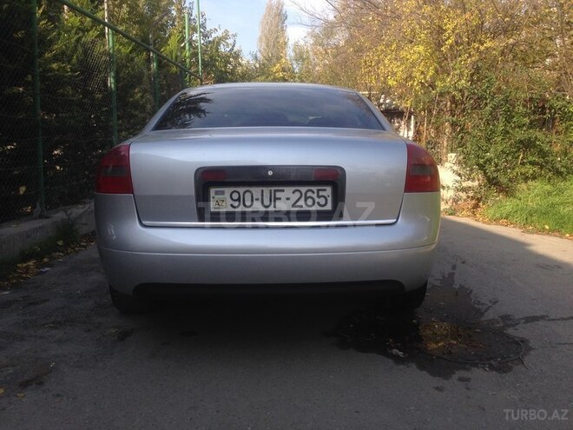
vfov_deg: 42.9
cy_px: 215
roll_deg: -1.5
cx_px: 286
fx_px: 546
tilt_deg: -7.7
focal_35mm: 33
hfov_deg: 55.4
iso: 50
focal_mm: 4.12
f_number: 2.4
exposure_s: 1/874
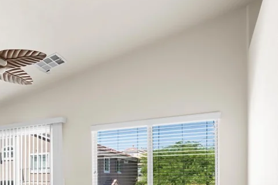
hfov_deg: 46.0
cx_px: 10
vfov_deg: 34.1
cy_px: 178
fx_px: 278
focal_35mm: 36
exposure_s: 1/60
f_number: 8
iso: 400
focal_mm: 17
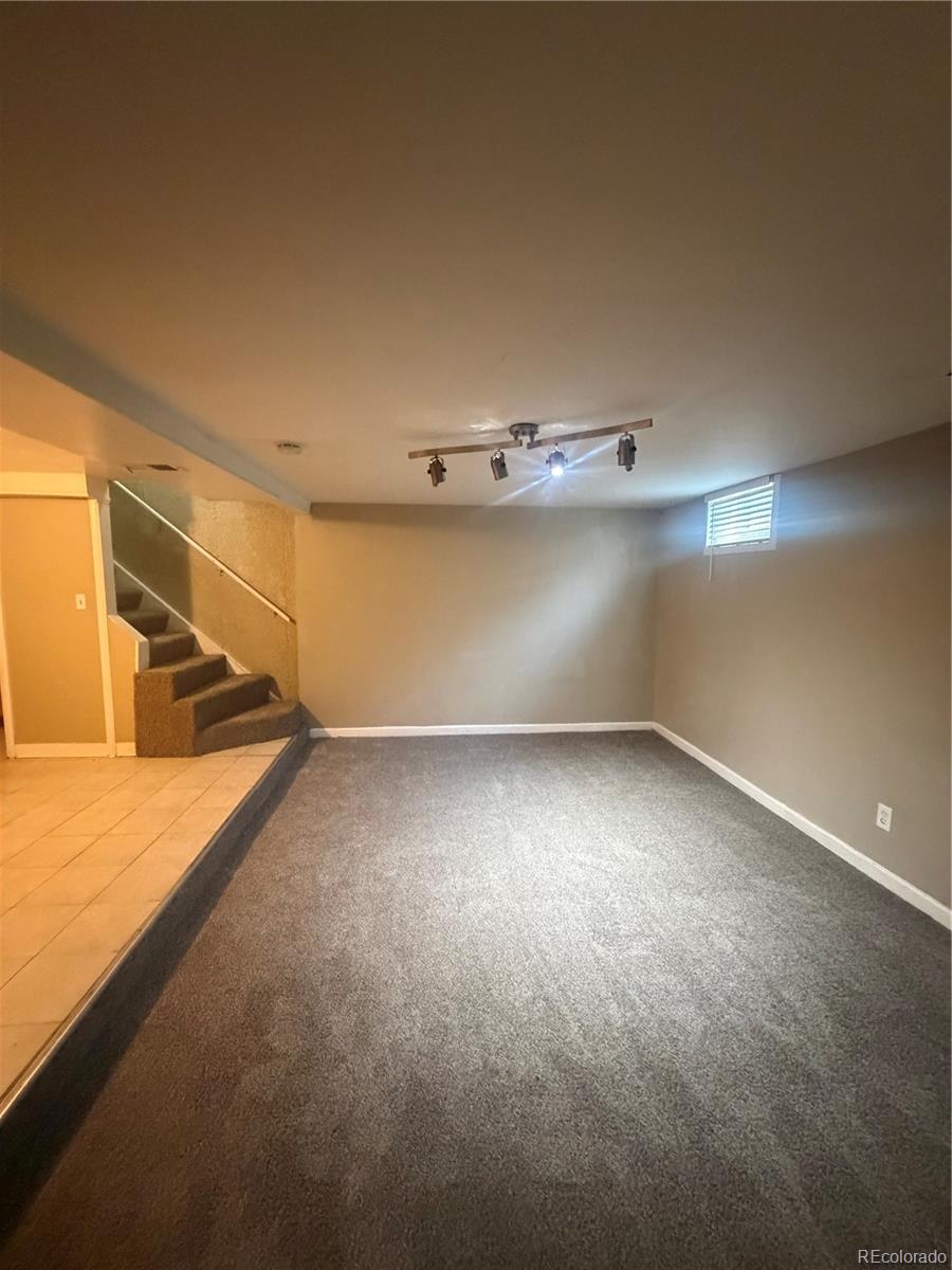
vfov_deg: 102.1
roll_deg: -0.8
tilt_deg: -7.2
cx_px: 476
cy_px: 635
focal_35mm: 14
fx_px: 513
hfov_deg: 85.7
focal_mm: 2.22
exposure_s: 1/60
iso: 1000
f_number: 2.2
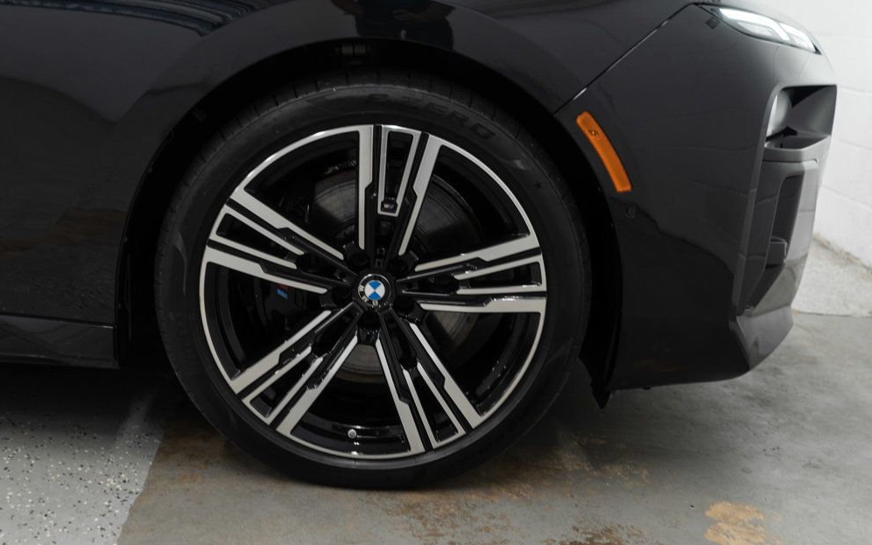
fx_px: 1046
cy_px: 250
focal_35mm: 44
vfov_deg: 29.2
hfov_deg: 45.3
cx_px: 436
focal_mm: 28
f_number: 3.2
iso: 250
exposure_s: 1/40
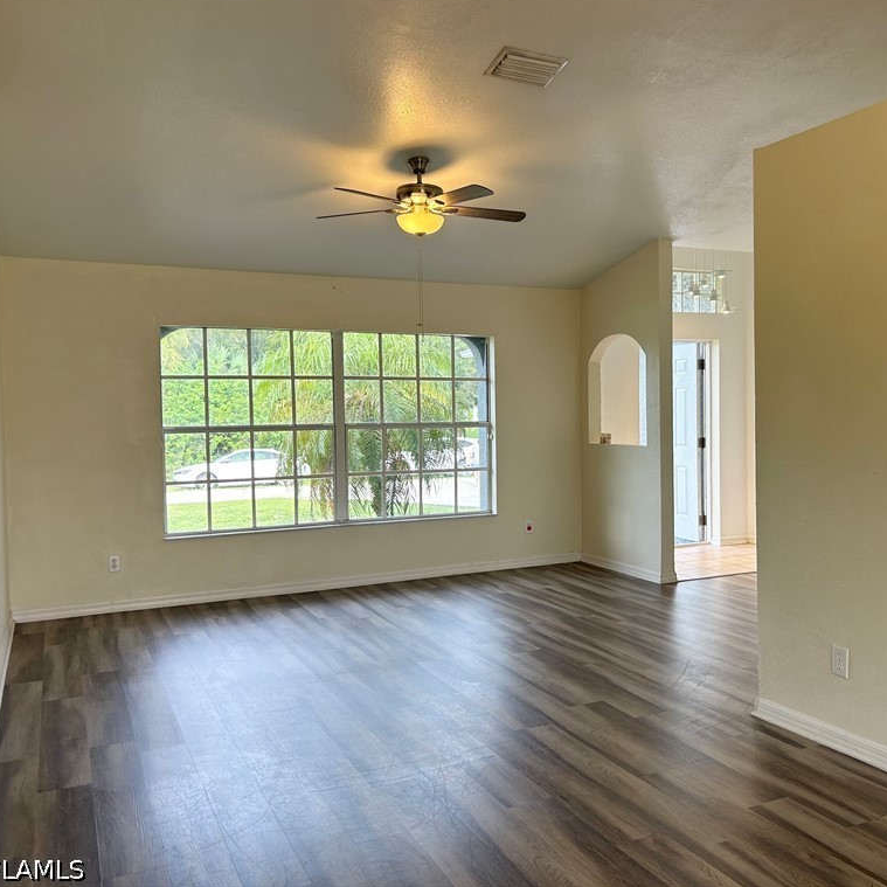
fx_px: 899
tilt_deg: -2.5
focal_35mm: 31
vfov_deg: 52.5
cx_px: 536
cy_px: 441
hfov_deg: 52.1
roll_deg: +1.0
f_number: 1.5
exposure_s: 1/133
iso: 64
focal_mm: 5.7
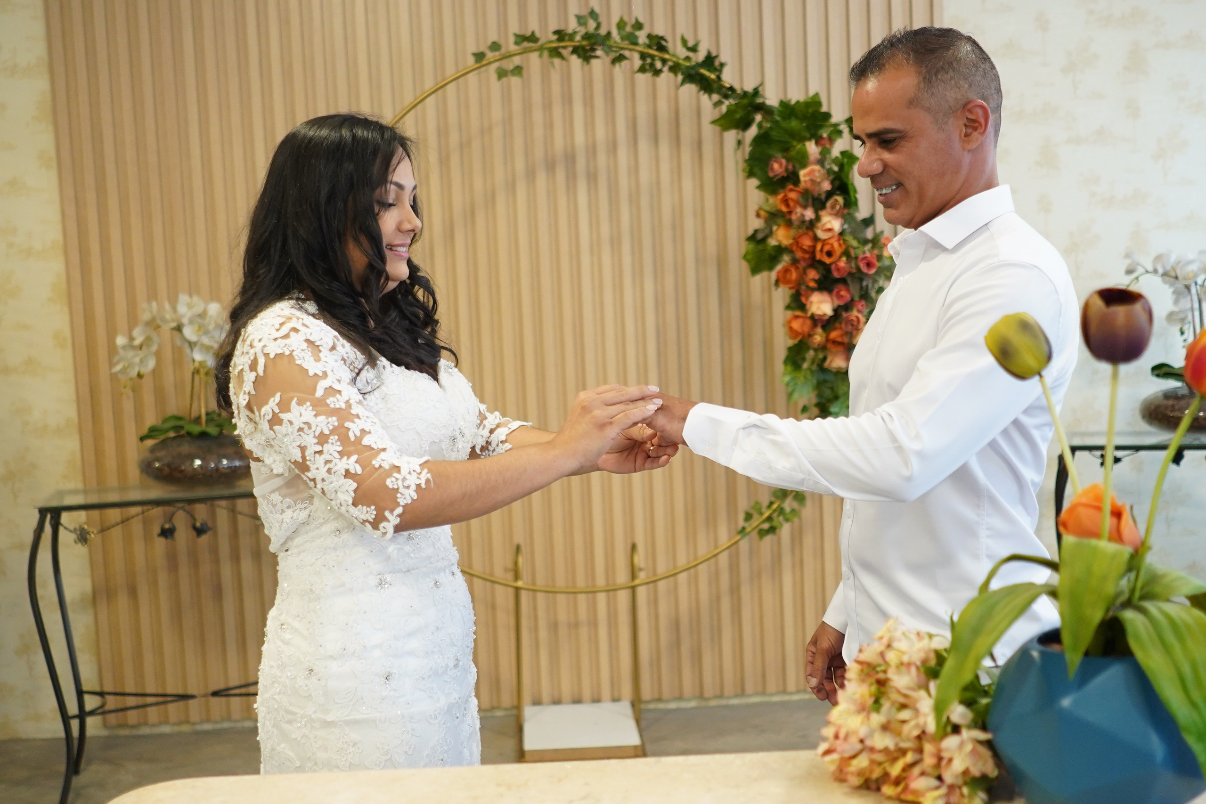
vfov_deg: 31.9
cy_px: 402
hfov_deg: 46.4
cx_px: 603
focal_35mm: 42
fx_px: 1407
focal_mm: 28
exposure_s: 1/200
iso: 1600
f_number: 2
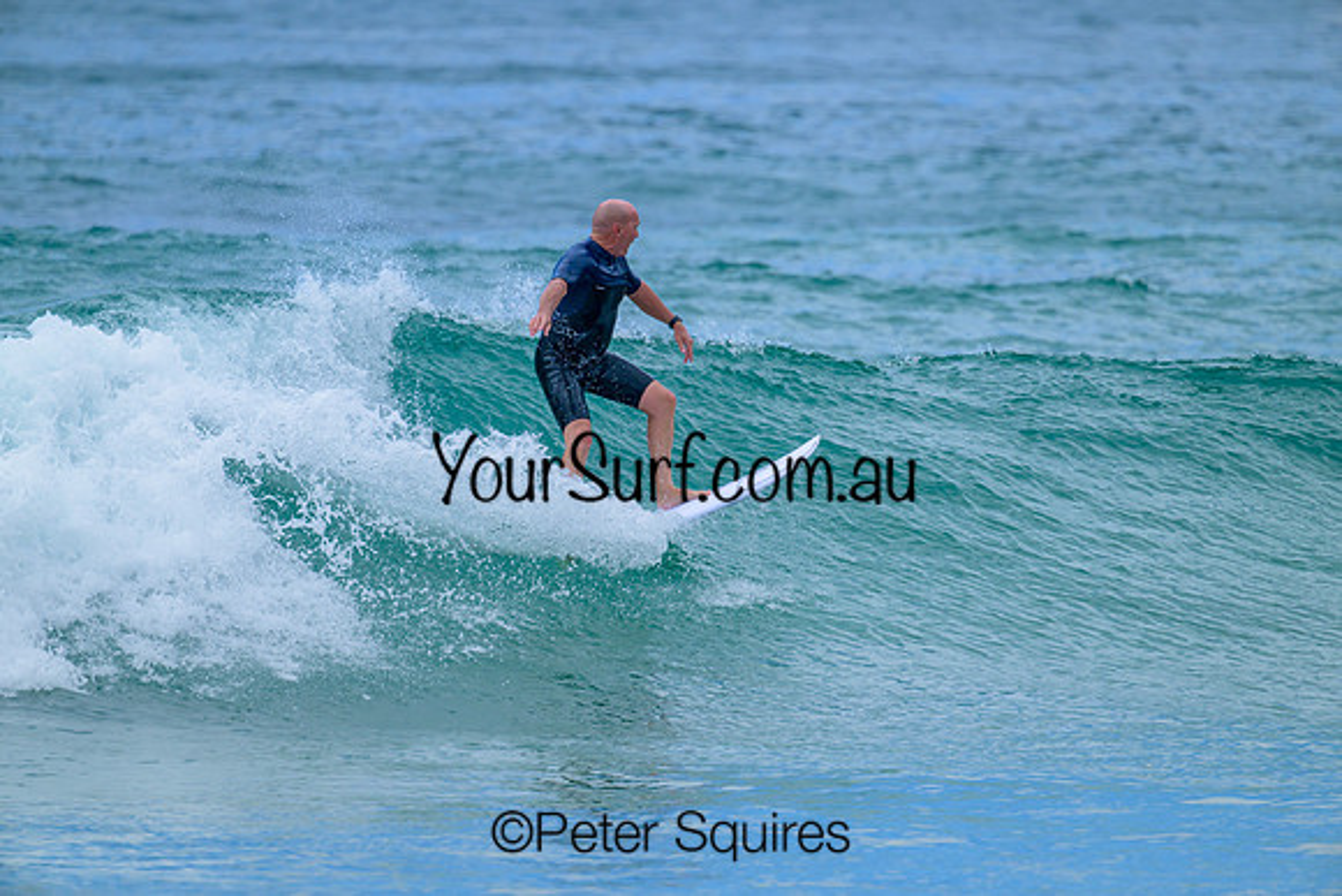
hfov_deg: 3.7
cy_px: 448
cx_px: 671
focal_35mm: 560
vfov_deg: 2.5
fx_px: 20879
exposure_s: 1/2000
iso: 500
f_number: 8
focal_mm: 560
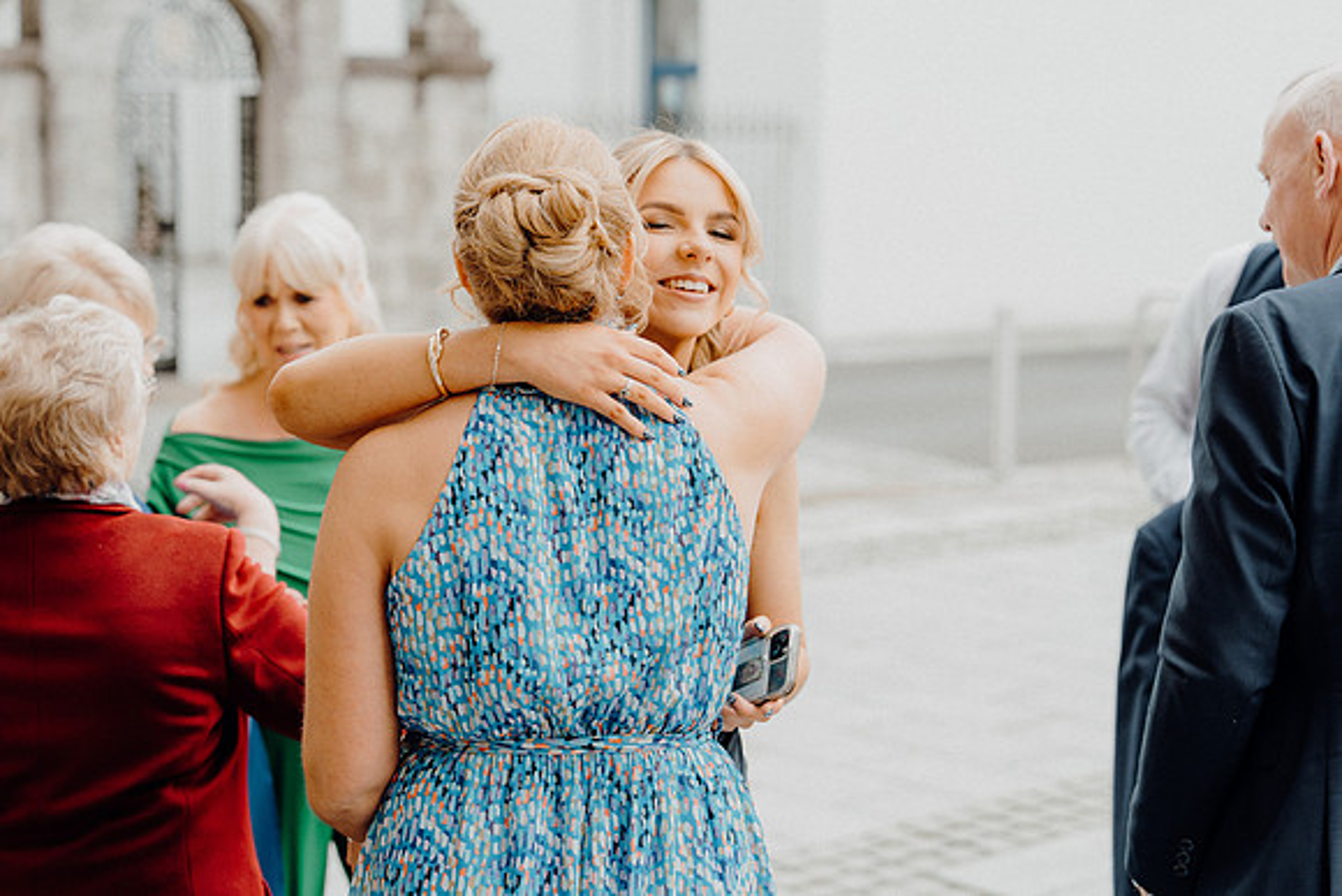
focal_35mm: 70
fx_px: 2610
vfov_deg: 19.5
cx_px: 671
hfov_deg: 28.8
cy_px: 448
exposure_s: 1/160
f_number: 3.5
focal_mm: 70
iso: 125
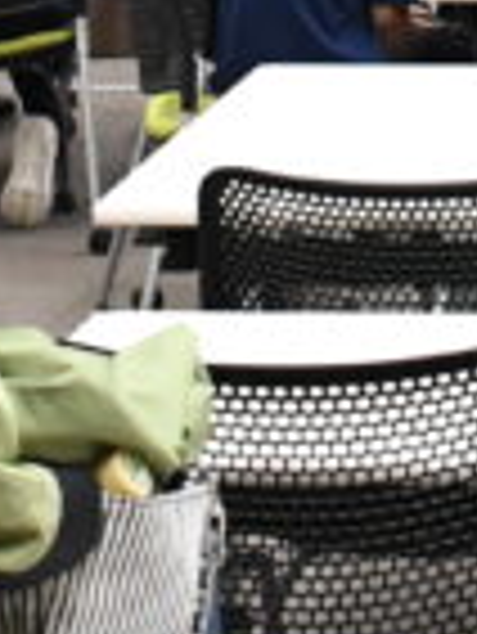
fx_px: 3467
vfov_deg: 9.4
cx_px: 1008
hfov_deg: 7.5
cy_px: -825
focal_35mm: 189
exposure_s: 1/80
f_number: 4.5
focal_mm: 18
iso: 1600
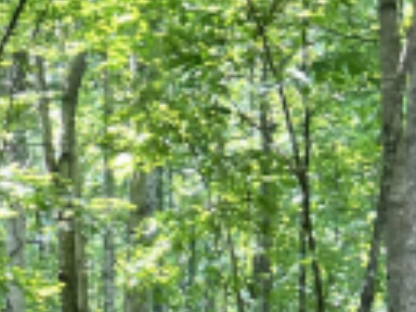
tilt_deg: -1.9
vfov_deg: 10.4
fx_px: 1622
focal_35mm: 135
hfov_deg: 13.0
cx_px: -379
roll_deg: +0.7
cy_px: 556
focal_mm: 5.7
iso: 100
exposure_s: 1/121
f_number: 1.5
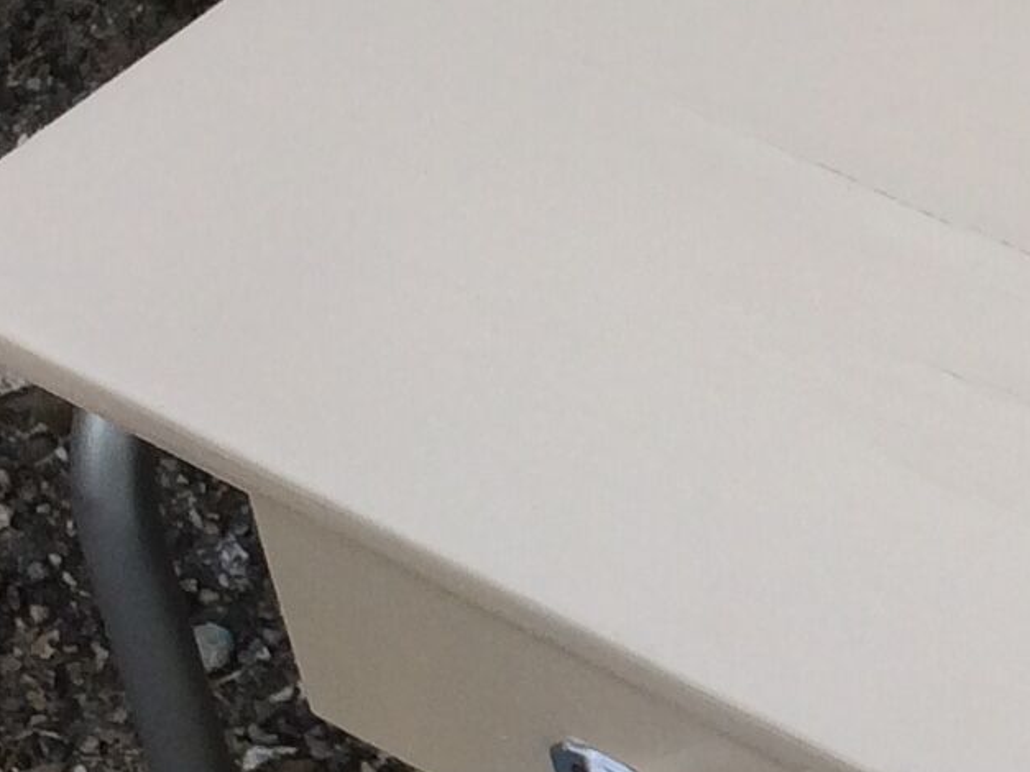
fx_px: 4492
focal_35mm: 151
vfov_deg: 9.7
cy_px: 907
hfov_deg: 12.7
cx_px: 1255
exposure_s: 1/954
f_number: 2.2
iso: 32
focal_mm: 4.15
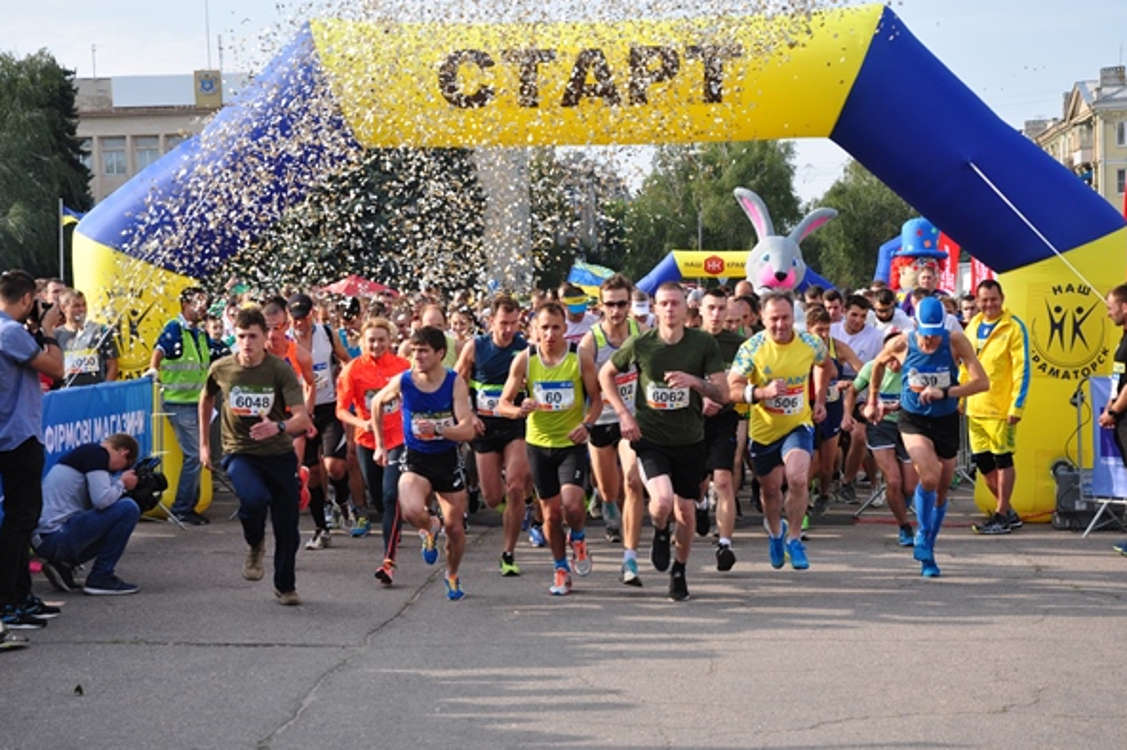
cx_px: 564
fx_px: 2378
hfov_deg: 26.7
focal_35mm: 76
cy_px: 376
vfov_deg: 17.9
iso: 400
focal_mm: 50
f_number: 8
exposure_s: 1/500
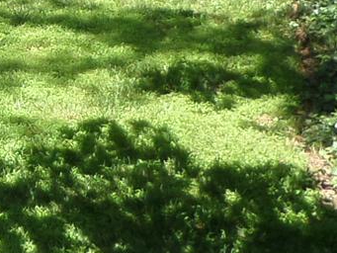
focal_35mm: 144
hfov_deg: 12.9
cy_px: -182
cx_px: -180
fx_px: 1402
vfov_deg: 9.8
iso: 100
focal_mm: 4
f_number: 3.2
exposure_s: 1/350
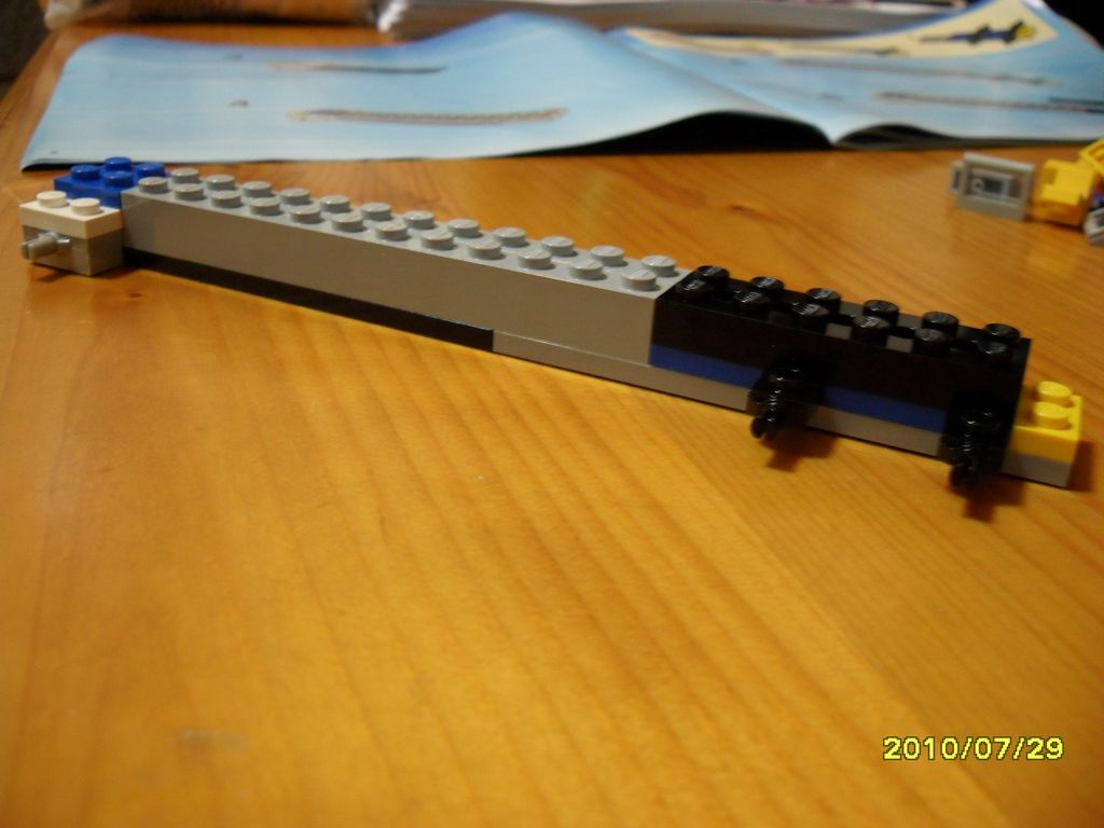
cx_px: 552
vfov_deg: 40.7
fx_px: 1116
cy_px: 414
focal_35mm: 35
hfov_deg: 52.6
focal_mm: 6.2
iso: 200
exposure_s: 1/4
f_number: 2.8
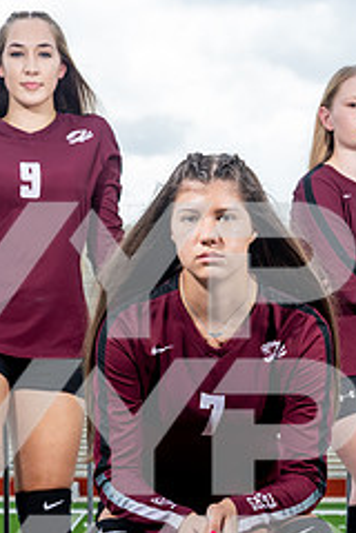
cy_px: 429
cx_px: 187
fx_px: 1557
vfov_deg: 19.3
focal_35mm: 105
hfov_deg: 13.0
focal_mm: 56
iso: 100
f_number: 8
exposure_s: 1/125
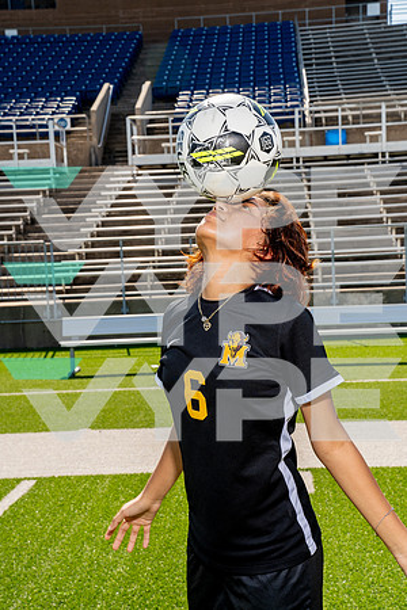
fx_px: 1051
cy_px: 305
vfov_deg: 32.4
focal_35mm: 62
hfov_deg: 21.9
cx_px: 204
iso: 320
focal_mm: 62
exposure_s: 1/250
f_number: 11
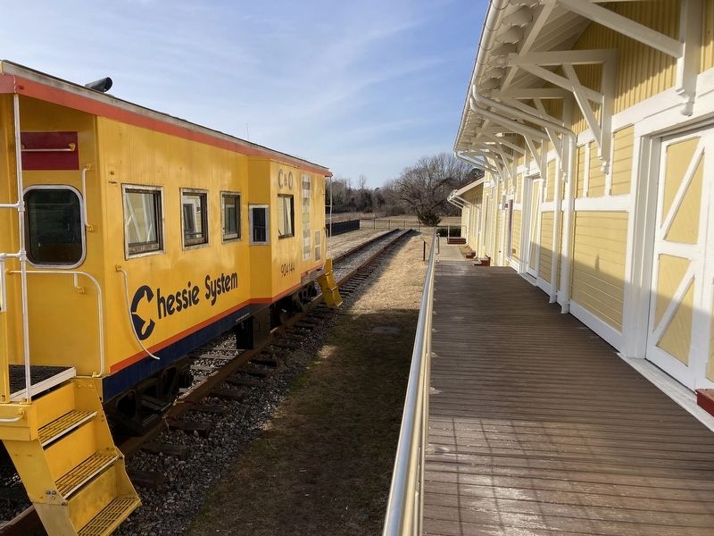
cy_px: 268
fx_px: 578
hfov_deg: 63.4
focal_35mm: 28
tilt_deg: -4.8
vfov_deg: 49.7
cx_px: 357
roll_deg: -2.1
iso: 20
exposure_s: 1/1473
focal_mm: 3.99
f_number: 1.8
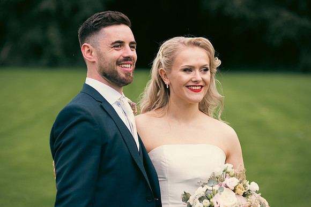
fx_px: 1166
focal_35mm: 135
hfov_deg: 15.2
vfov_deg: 10.2
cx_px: 156
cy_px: 104
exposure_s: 1/320
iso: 160
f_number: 3.5
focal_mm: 135
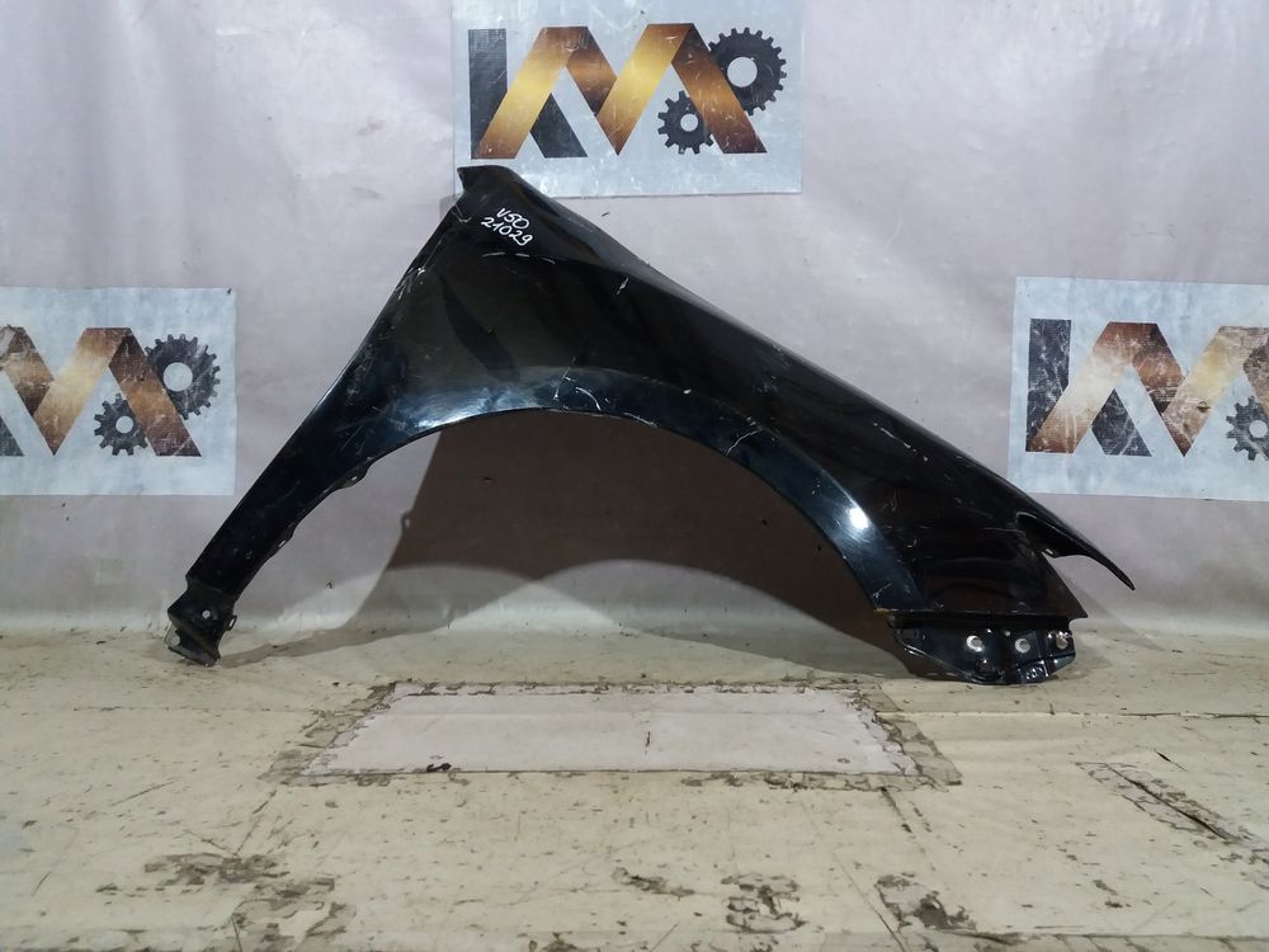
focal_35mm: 28
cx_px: 634
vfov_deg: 49.7
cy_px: 476
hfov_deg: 63.4
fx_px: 1026
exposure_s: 1/33
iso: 160
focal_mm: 3.7
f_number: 1.9
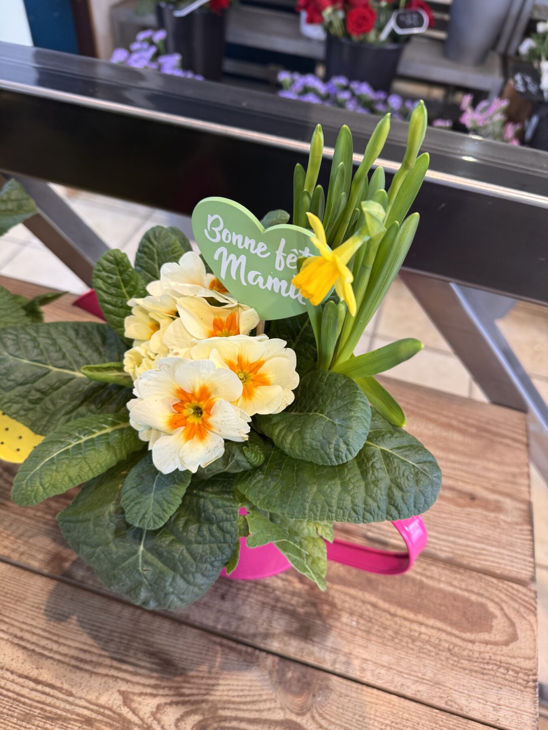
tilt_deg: -47.2
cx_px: 274
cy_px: 365
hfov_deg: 56.8
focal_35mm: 24
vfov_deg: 71.6
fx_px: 507
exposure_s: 1/50
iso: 160
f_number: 1.78
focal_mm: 6.76
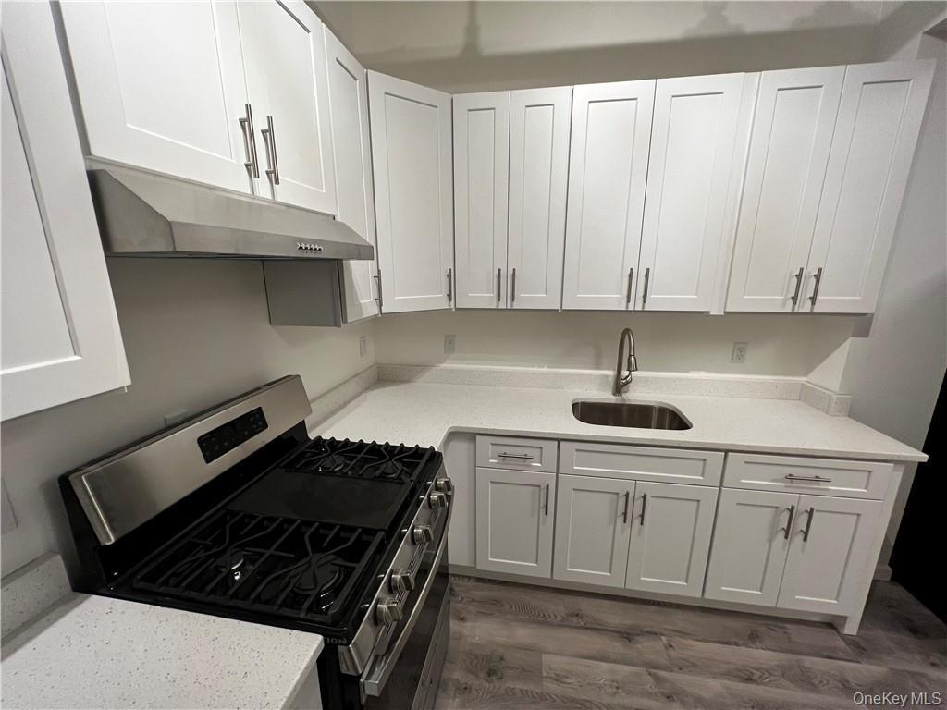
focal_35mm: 13
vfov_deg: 89.9
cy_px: 355
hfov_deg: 106.2
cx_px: 474
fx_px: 356
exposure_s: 1/60
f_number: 1.8
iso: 160
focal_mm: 1.57
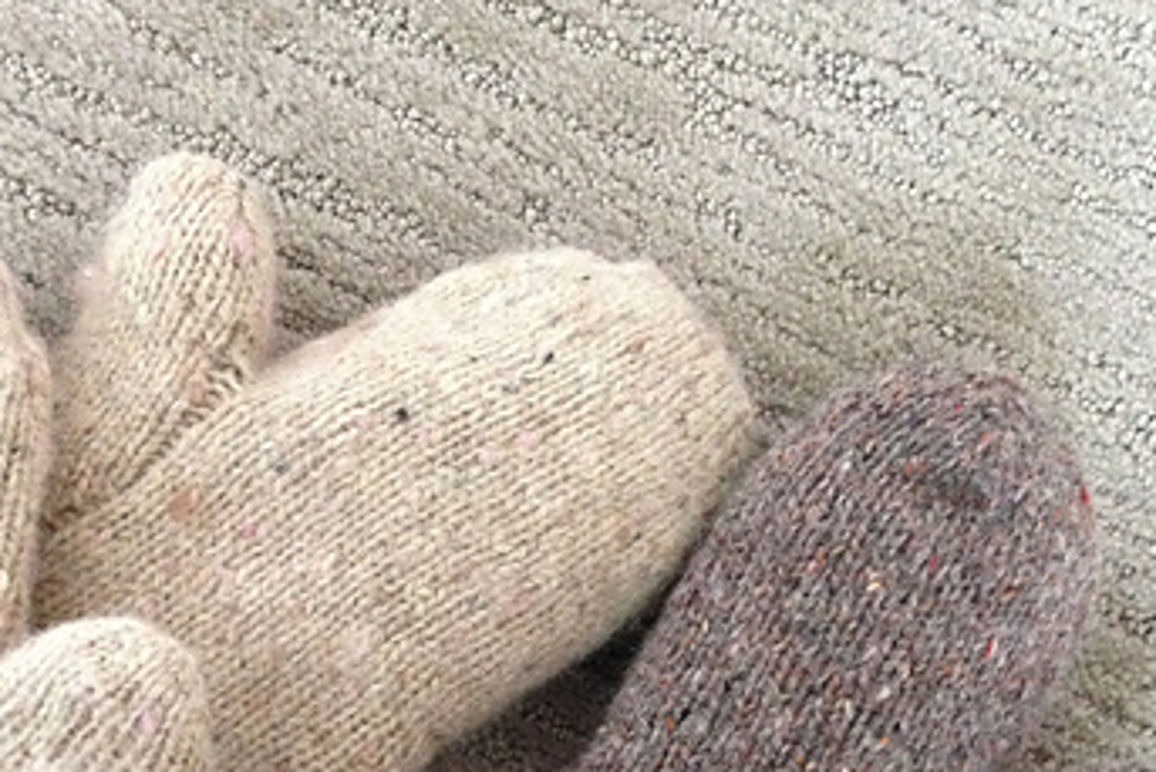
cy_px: 843
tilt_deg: -85.3
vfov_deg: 20.3
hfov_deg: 31.3
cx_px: 442
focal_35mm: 64
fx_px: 2056
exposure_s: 1/20
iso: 400
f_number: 2.4
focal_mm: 4.12
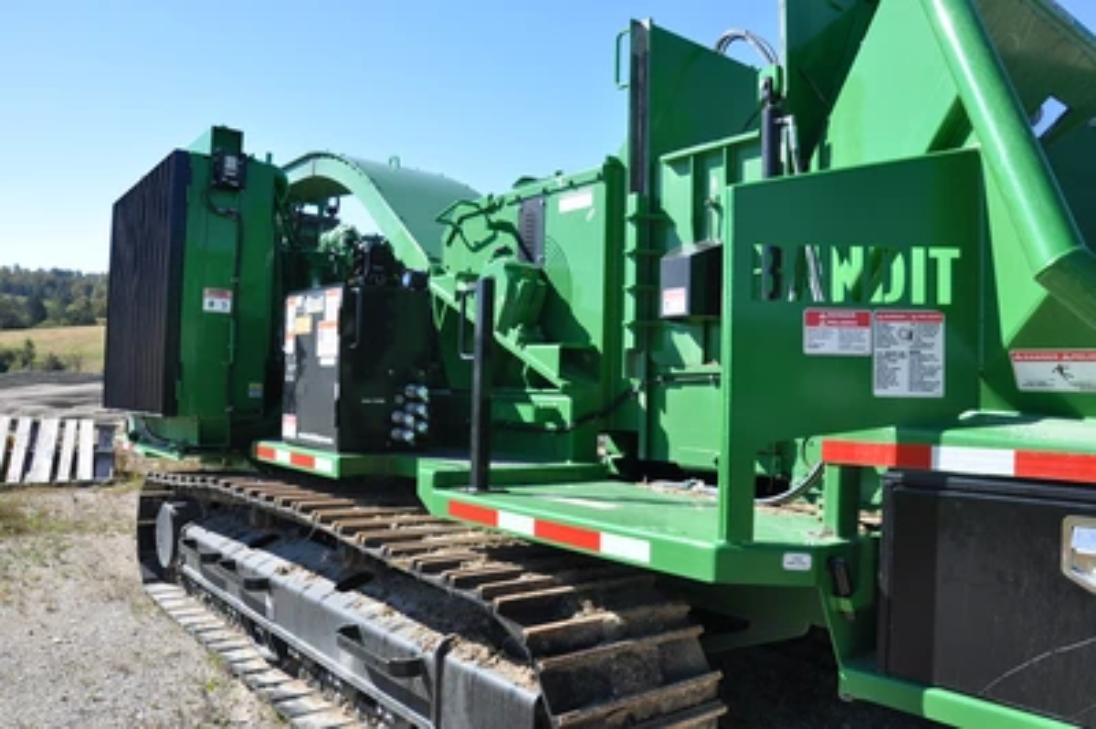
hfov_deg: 67.4
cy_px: 364
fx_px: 821
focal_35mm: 27
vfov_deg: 47.9
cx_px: 548
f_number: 8
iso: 200
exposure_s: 1/250
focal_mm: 18
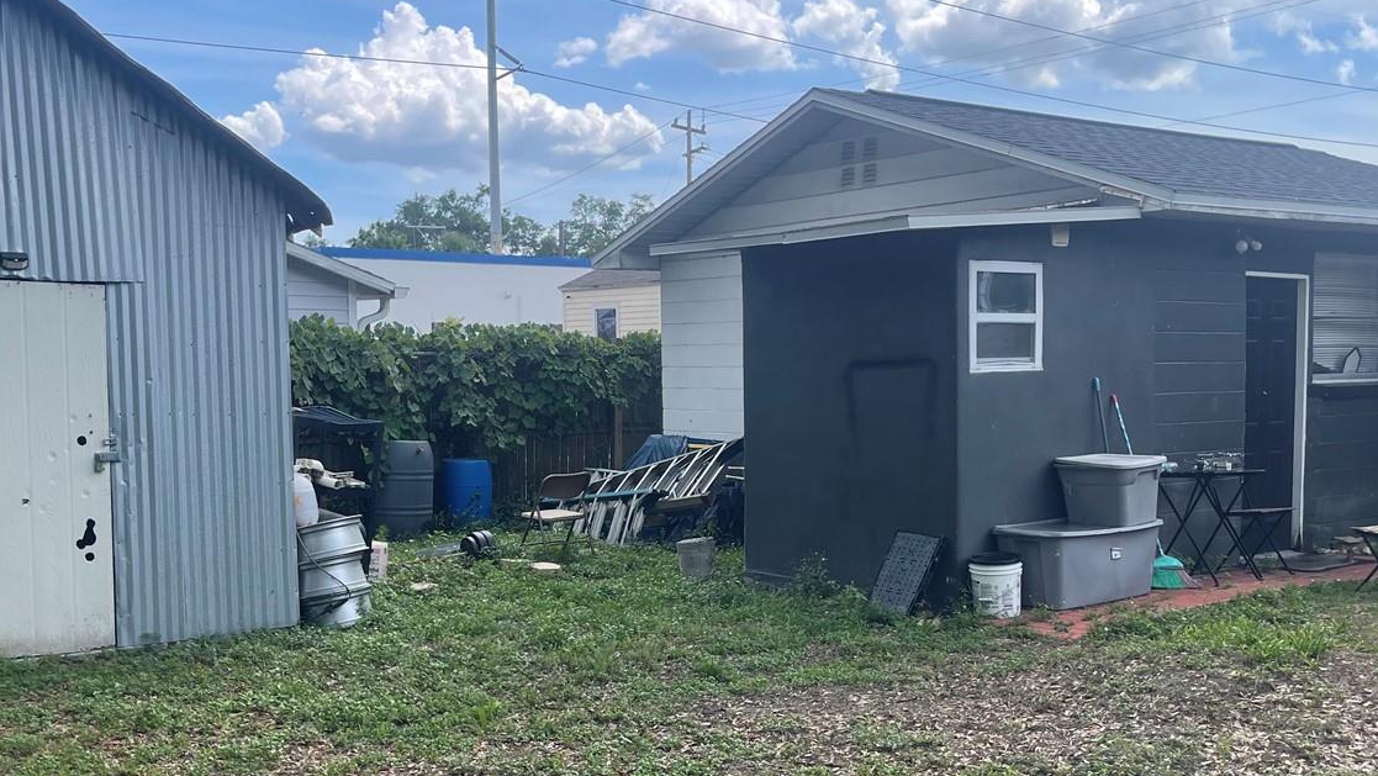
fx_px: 1425
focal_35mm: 39
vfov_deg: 30.3
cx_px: 712
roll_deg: -0.5
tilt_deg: -4.4
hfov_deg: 51.6
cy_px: 506
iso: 32
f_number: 1.6
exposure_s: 1/1387
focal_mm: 5.1
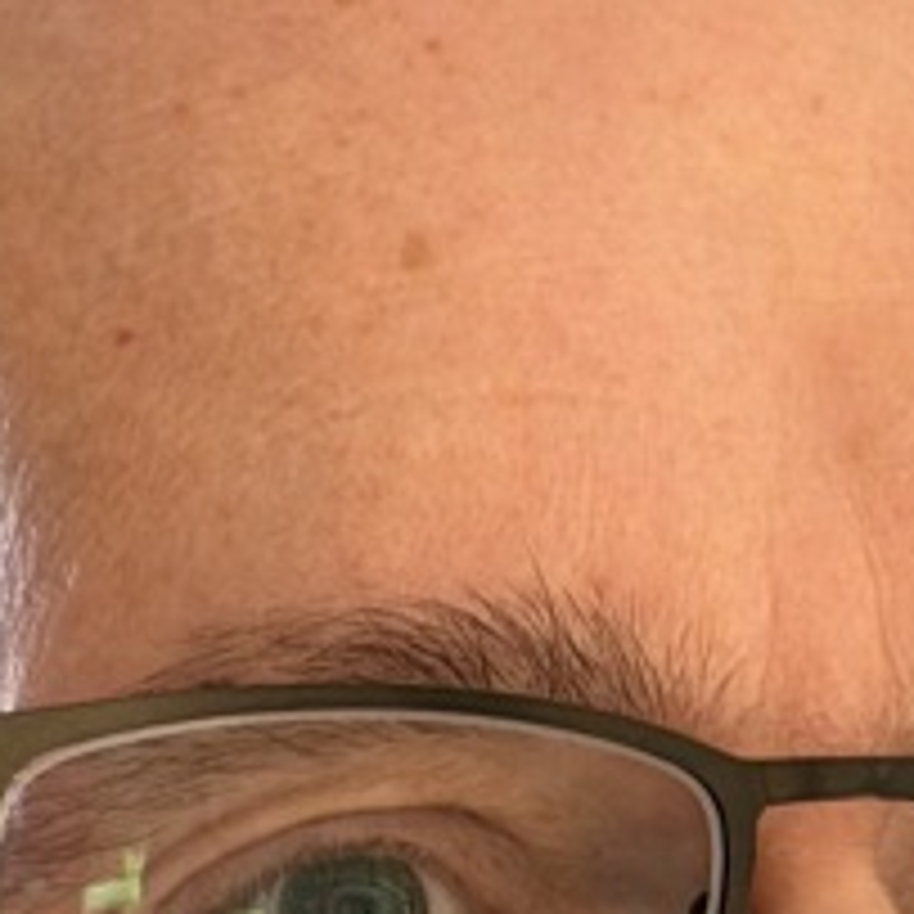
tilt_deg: -4.3
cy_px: 1990
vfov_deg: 5.8
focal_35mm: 293
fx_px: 8753
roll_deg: +1.0
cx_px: 752
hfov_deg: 6.0
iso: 100
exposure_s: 1/60
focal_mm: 6.76
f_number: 1.78
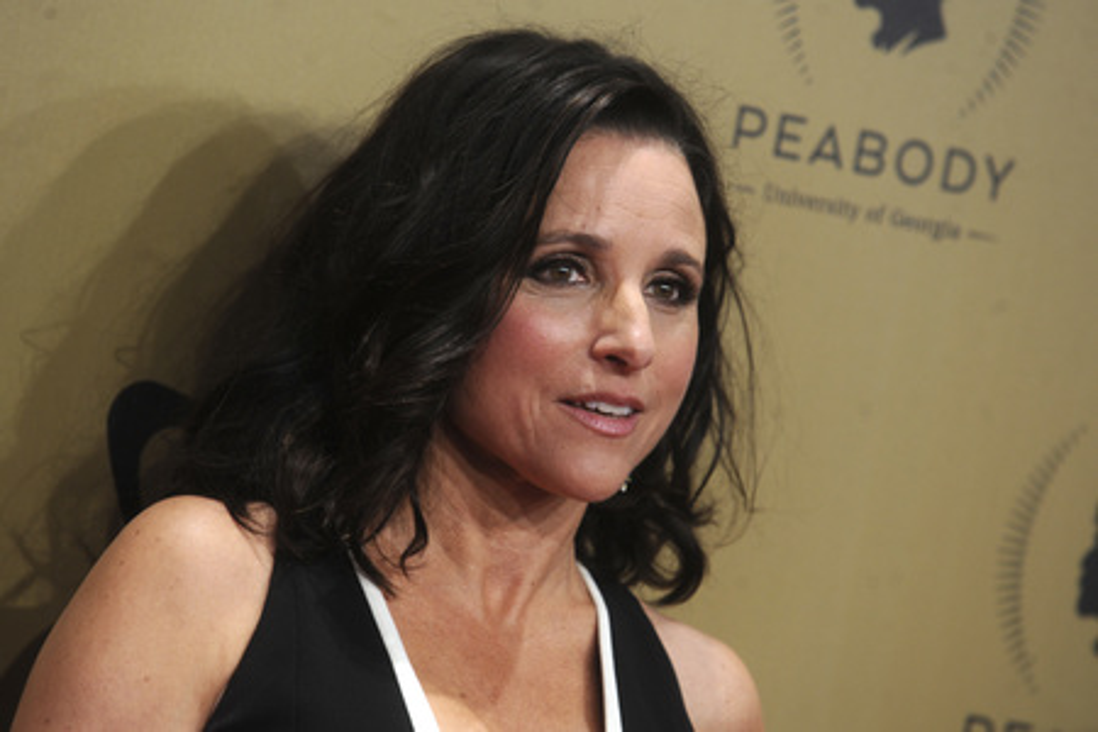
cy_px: 366
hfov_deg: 10.3
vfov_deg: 6.9
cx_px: 549
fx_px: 6100
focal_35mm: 200
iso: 800
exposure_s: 1/320
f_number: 6.3
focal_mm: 200
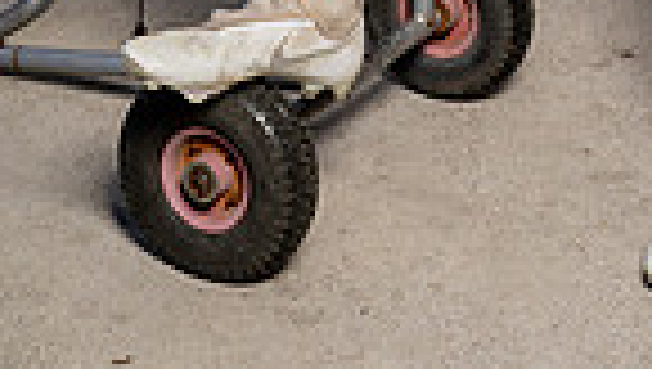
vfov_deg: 8.5
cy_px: -531
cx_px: 526
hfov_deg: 16.4
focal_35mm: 130
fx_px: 2250
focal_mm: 40
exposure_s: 1/250
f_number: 8
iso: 200
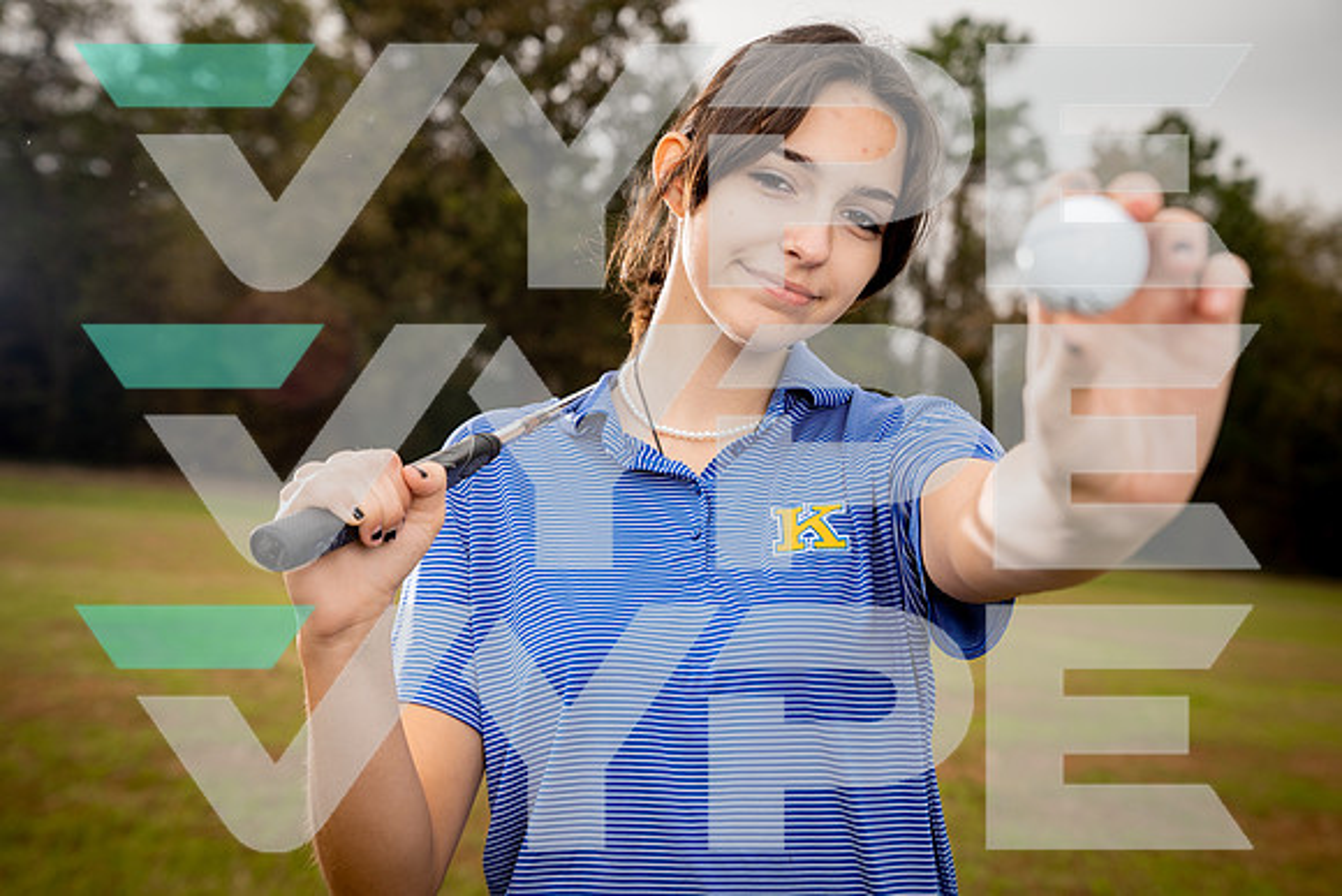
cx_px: 671
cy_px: 448
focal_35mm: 53
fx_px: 1976
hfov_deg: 37.5
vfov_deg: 25.5
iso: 200
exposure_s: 1/250
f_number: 4.5
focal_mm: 53
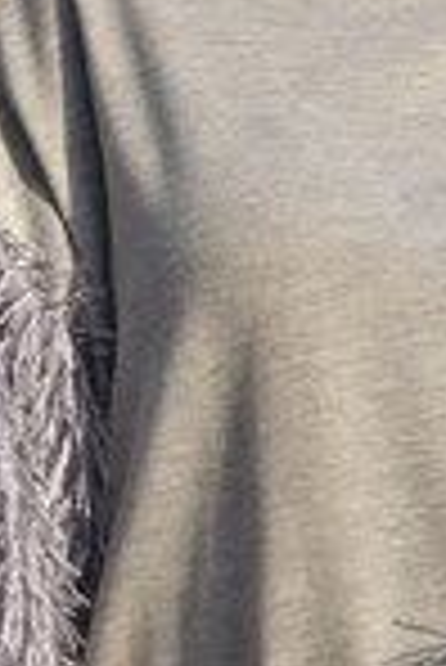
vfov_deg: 12.7
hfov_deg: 8.7
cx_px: 396
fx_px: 2911
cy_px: 855
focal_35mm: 157
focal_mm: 50
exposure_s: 1/8000
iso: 400
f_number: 2
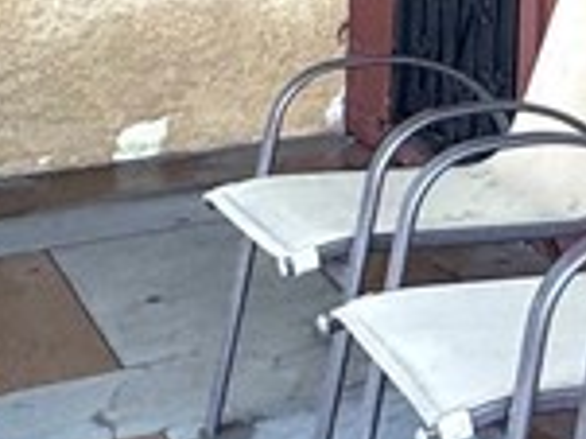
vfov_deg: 14.3
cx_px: 1153
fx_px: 1607
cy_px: -256
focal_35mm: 95
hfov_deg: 16.2
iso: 64
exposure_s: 1/99
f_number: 2.2
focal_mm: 2.22
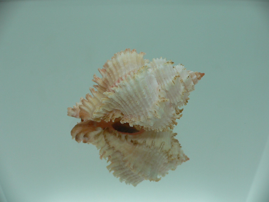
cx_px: 134
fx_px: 272
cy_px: 101
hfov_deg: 52.6
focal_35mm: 35
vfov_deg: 40.7
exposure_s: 1/80
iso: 80
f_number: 2.8
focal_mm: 4.6
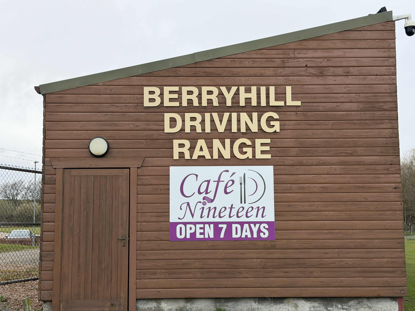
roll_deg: +0.7
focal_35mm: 48
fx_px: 575
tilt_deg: +6.9
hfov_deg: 39.7
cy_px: 156
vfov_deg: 30.3
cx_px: 208
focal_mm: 6.76
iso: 64
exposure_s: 1/2088
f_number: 1.78
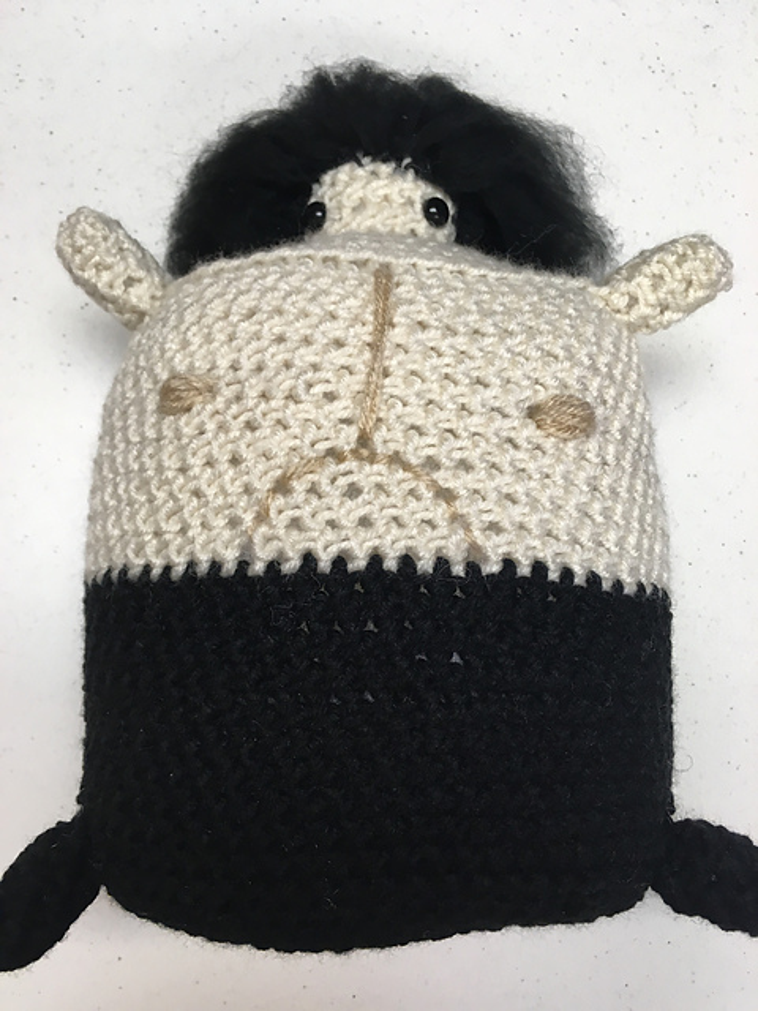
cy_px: 506
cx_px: 379
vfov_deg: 61.7
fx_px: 847
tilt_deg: -82.9
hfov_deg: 48.2
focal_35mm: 29
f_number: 2.2
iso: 25
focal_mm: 4.15
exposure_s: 1/30
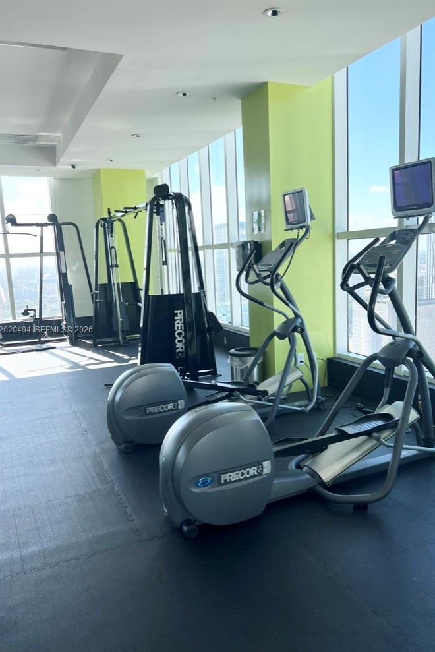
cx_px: 241
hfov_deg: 46.4
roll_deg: +2.9
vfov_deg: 65.5
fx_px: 507
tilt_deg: -8.2
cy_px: 330
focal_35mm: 28
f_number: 1.5
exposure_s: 1/738
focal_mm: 5.7
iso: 50
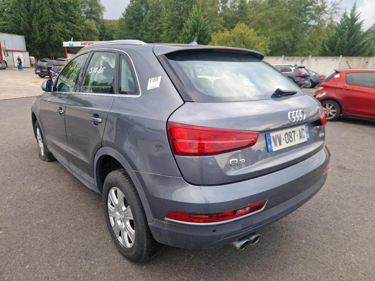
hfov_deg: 73.9
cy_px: 140
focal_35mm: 23
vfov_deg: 58.9
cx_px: 188
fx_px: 249
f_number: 1.8
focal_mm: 5.4
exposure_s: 1/104
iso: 50
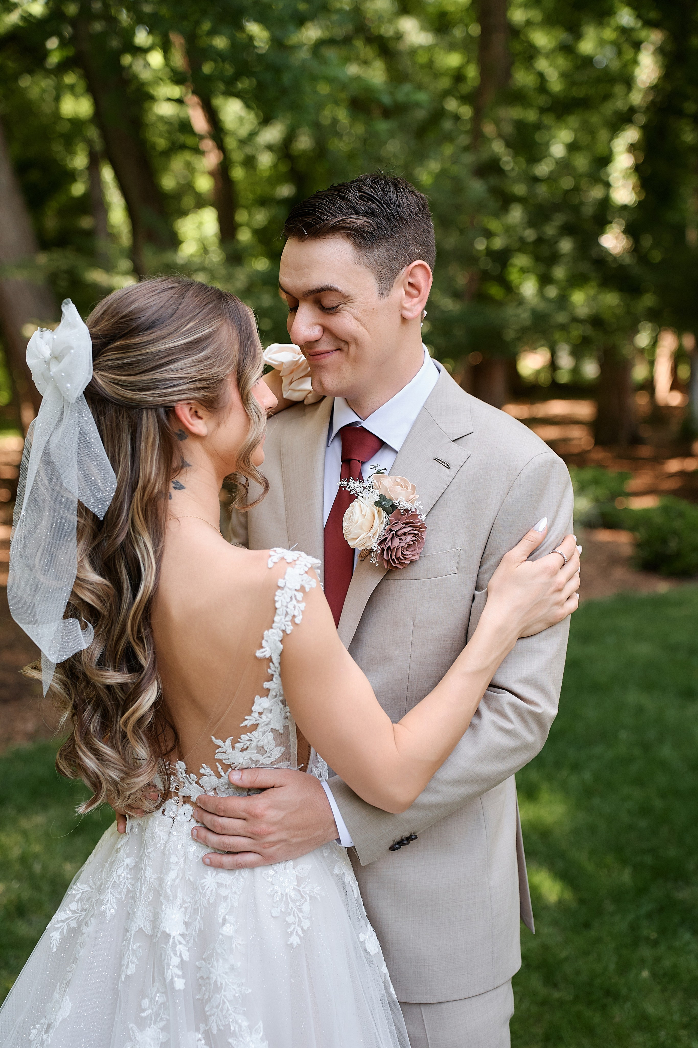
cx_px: 349
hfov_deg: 26.5
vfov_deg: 38.9
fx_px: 1483
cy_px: 524
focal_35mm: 51
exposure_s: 1/400
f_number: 2.8
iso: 500
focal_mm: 51
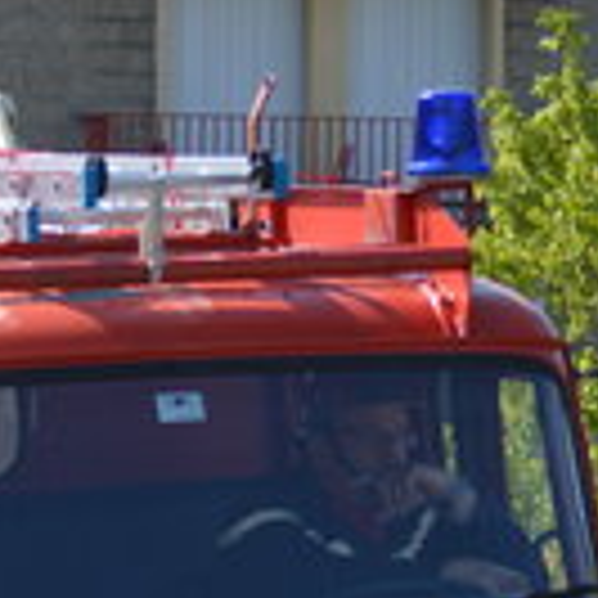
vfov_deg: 3.9
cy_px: 785
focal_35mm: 443
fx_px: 8658
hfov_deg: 4.0
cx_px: 128
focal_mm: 66
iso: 100
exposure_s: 1/500
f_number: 4.2
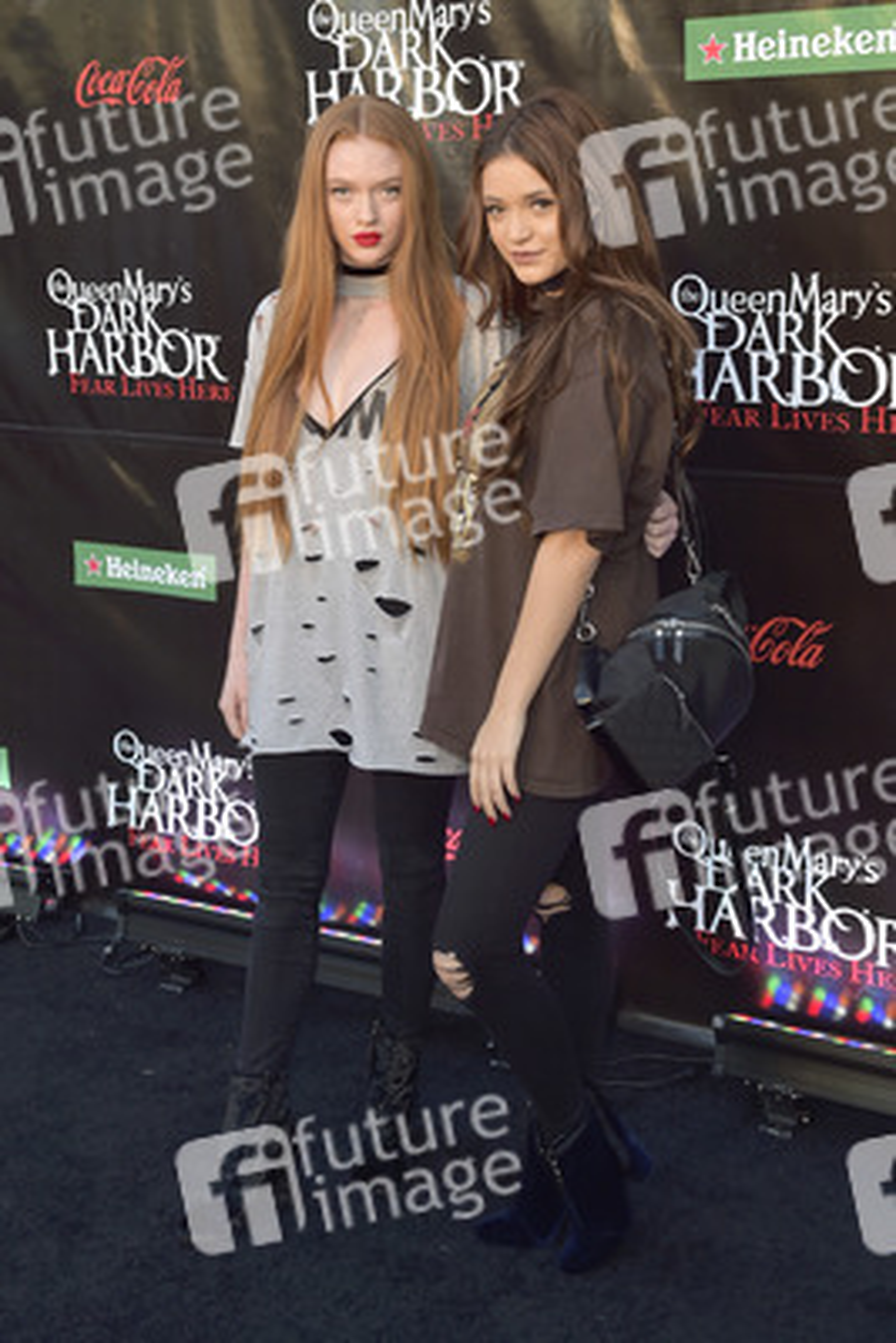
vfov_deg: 48.4
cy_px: 672
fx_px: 1492
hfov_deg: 33.4
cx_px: 448
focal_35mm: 40
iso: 250
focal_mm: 40
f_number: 4.5
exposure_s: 1/320
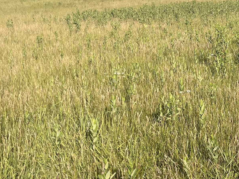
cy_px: 2
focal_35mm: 67
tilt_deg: -4.9
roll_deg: -1.8
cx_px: 184
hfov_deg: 28.5
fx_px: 463
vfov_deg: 21.2
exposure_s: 1/3623
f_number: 1.6
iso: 50
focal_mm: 5.1
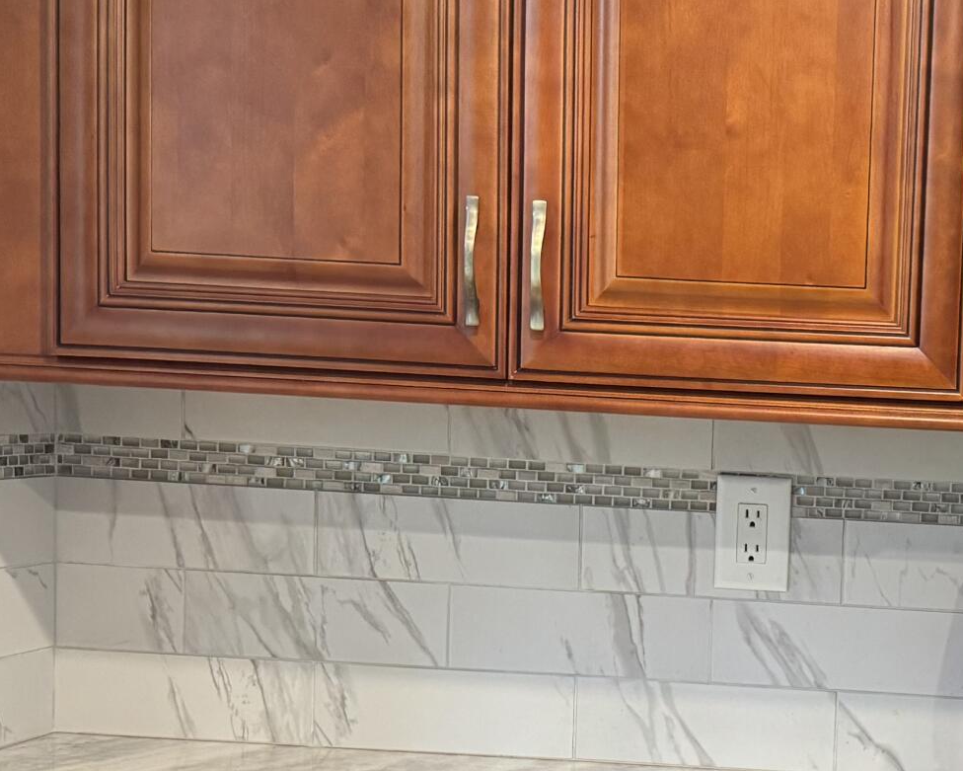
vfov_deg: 21.0
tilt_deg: -6.3
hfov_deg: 25.1
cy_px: 603
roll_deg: -3.0
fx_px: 2052
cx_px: 971
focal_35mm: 72
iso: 400
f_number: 1.78
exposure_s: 1/60
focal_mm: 6.76
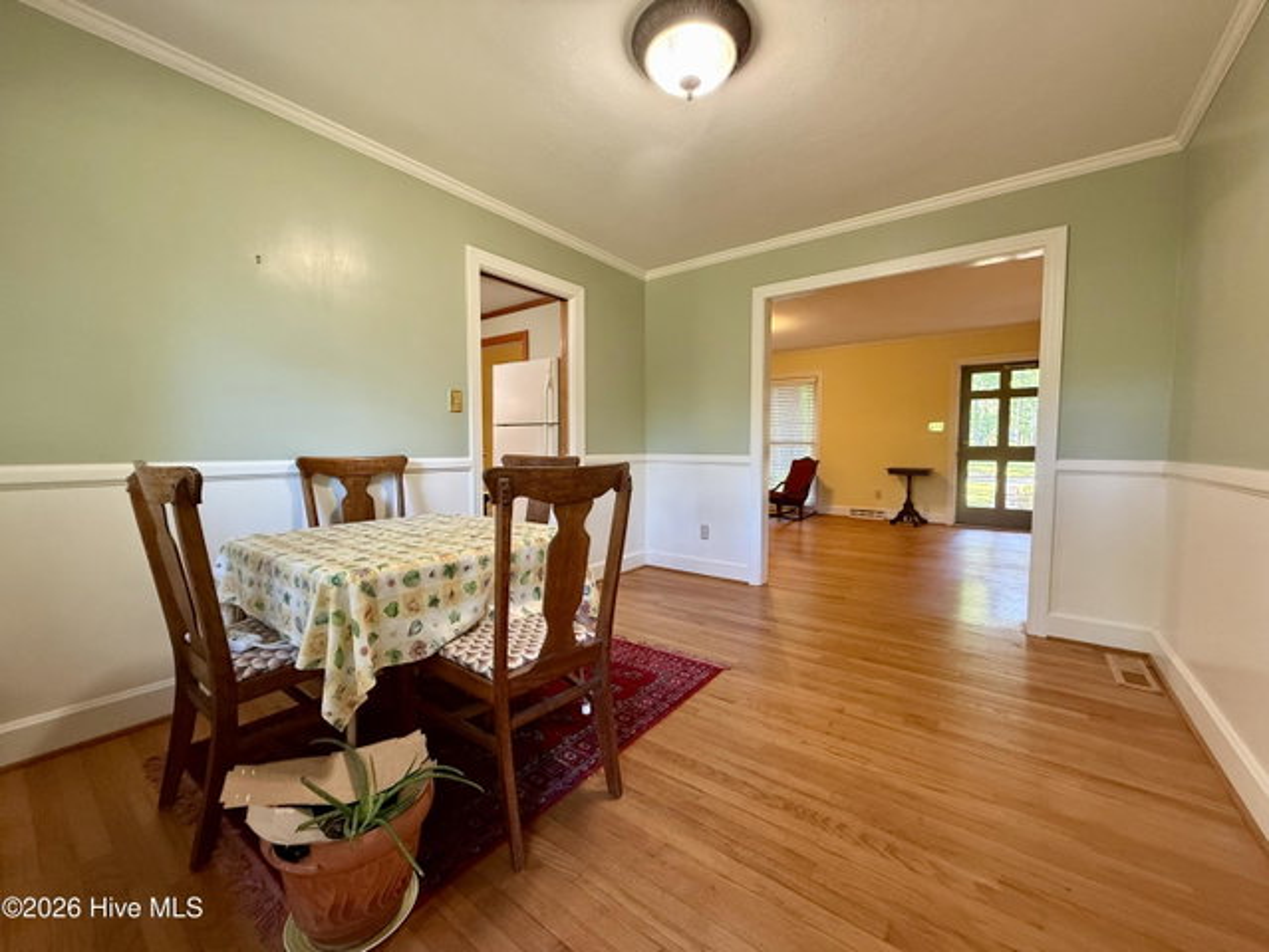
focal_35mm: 14
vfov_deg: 85.7
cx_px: 634
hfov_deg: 102.0
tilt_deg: -2.7
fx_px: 514
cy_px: 476
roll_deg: -0.3
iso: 320
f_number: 2.2
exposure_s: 1/60
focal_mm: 2.22
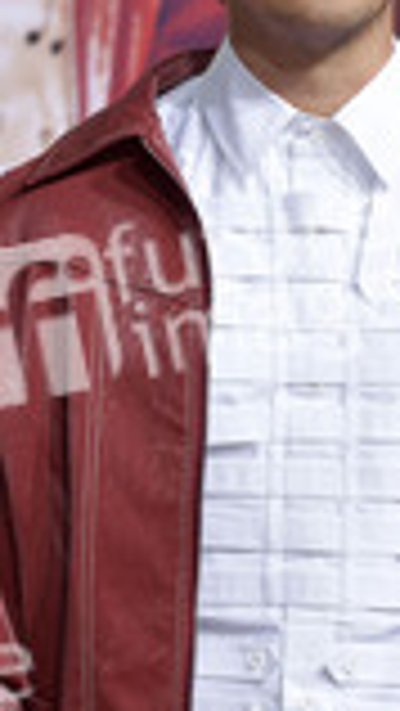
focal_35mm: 357
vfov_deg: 6.0
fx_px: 6724
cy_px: 526
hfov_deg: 3.4
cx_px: 310
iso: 400
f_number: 6.3
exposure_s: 1/200
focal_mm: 135
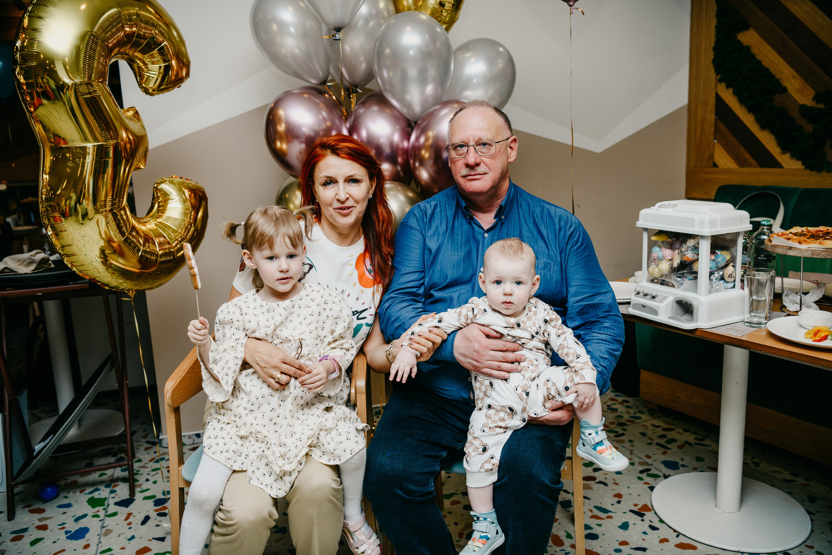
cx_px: 416
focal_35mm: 30
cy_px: 278
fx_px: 693
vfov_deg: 43.6
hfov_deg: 61.9
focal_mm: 30
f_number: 3.5
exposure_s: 1/160
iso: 125
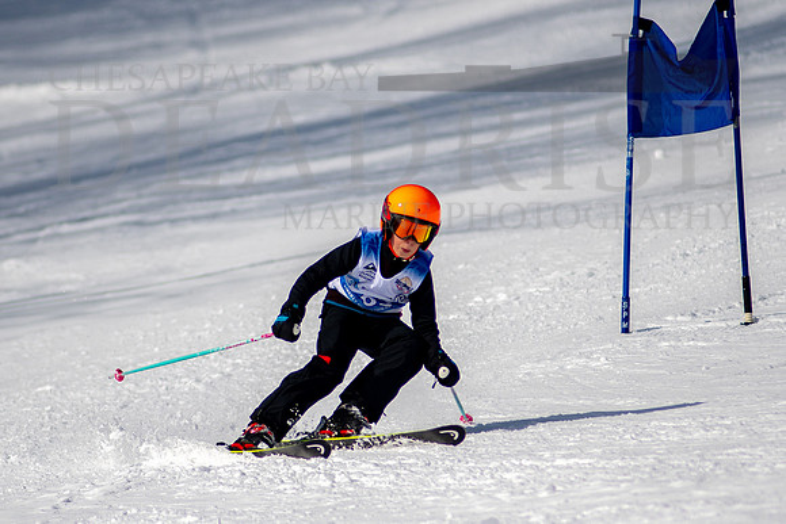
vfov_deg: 1.9
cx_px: 354
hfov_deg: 2.9
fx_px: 15459
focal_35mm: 708
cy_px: 295
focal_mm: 300
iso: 100
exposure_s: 1/8000
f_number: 2.8
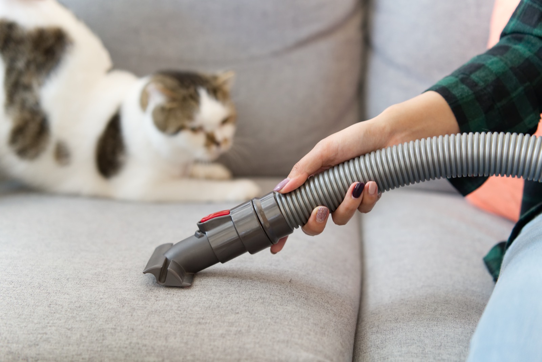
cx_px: 271
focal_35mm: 55
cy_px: 181
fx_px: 828
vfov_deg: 24.6
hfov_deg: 36.2
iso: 1600
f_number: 2.5
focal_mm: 55
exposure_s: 1/160
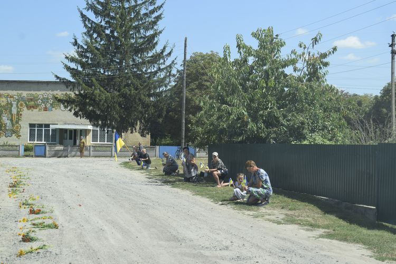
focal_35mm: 63
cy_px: 132
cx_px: 198
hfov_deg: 31.9
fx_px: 693
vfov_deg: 21.6
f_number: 9
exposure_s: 1/320
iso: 200
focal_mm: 42
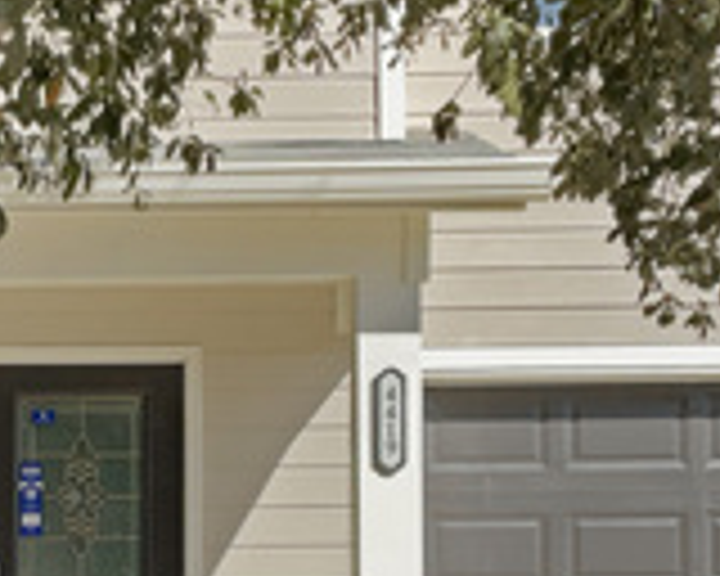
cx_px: 58
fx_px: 2408
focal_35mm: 113
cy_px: 454
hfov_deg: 16.8
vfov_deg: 13.6
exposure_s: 1/2320
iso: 16
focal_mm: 3
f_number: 1.8
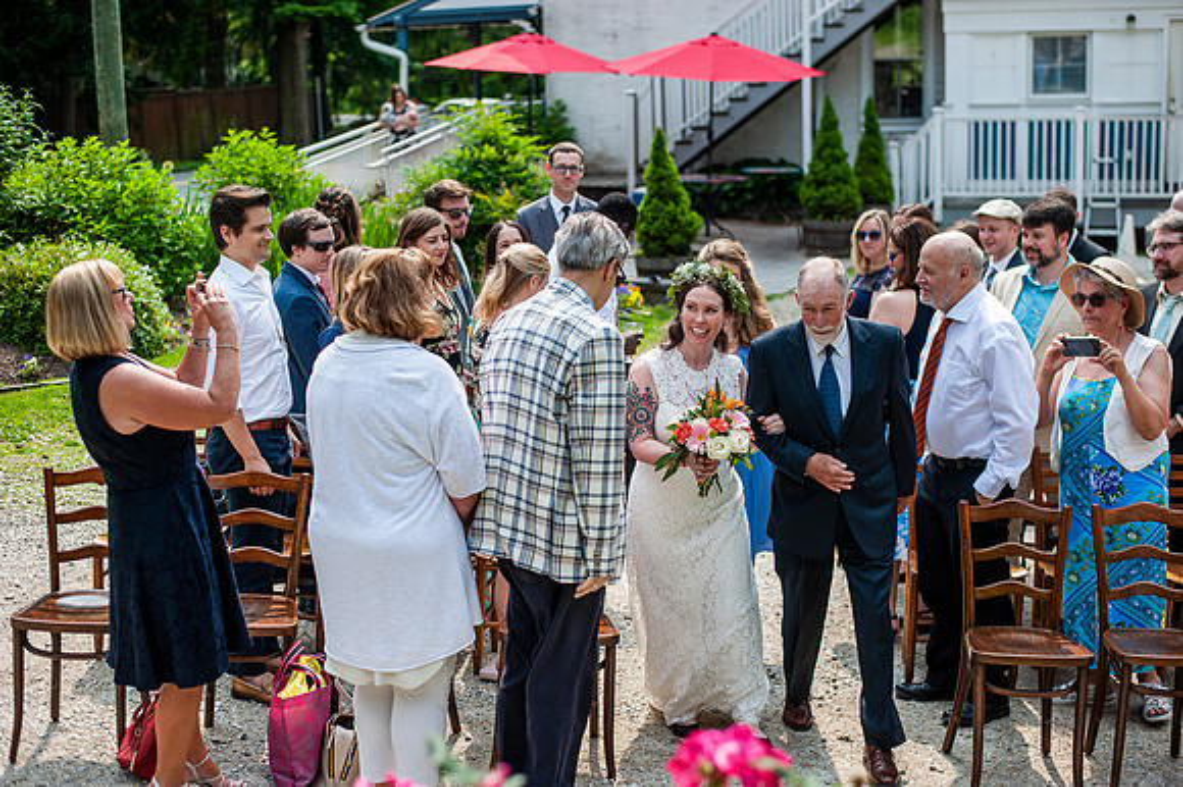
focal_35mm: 50
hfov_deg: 39.6
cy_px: 394
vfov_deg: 27.0
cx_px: 592
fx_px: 1642
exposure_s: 1/4000
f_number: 2.8
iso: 320
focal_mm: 50
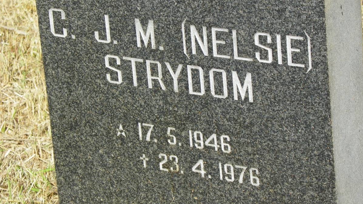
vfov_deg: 5.2
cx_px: 182
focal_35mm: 232
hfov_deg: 9.3
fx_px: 2233
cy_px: 101
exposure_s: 1/200
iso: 64
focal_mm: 37.7
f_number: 4.5
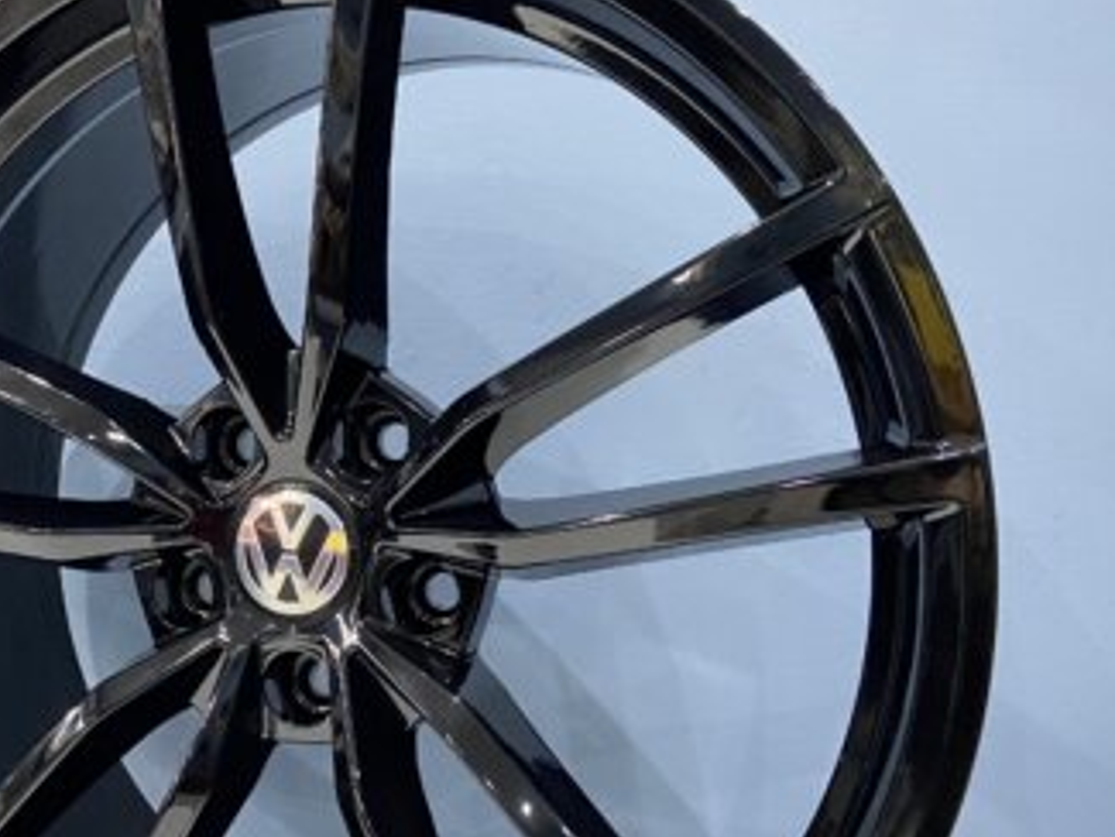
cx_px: 326
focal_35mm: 48
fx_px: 1547
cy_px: 518
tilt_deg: -2.9
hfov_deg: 38.9
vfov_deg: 30.2
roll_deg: -2.1
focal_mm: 4.25
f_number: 1.8
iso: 500
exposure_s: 1/33
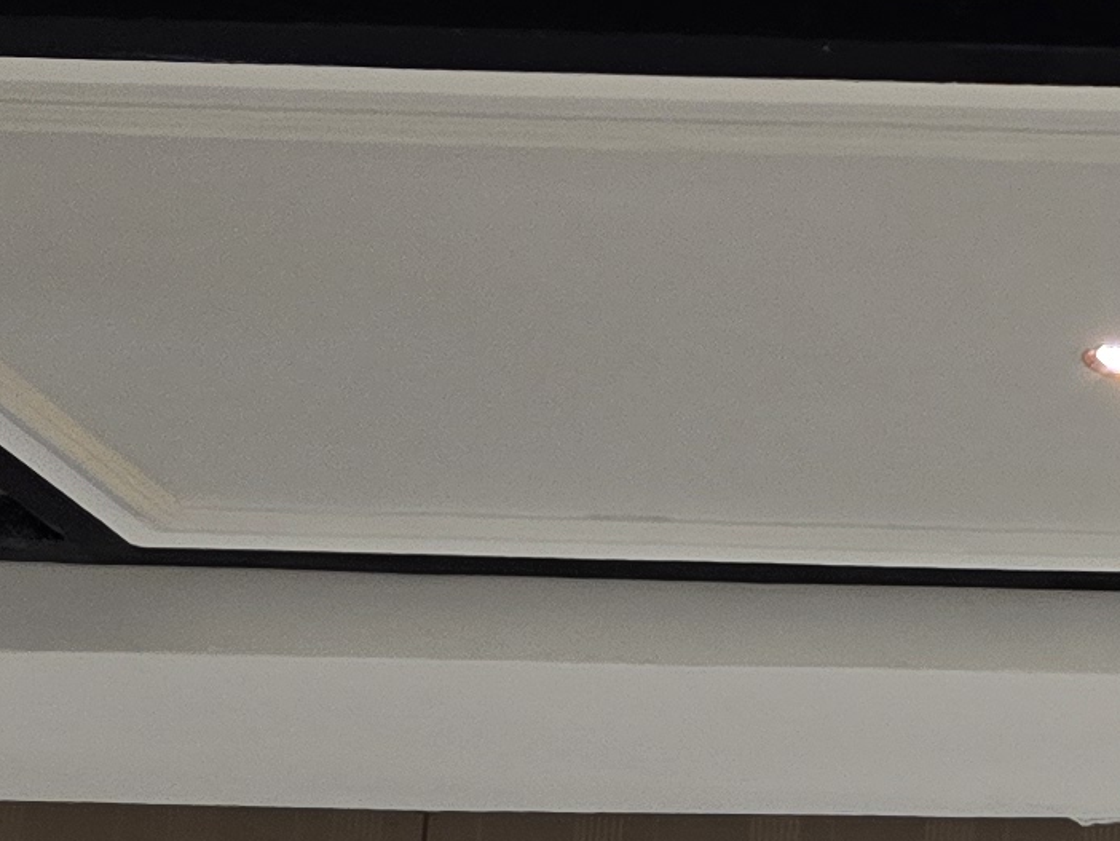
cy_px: 1663
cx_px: 2569
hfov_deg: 12.3
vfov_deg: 10.4
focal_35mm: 131
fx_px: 4240
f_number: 1.7
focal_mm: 6.3
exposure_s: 1/100
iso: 100
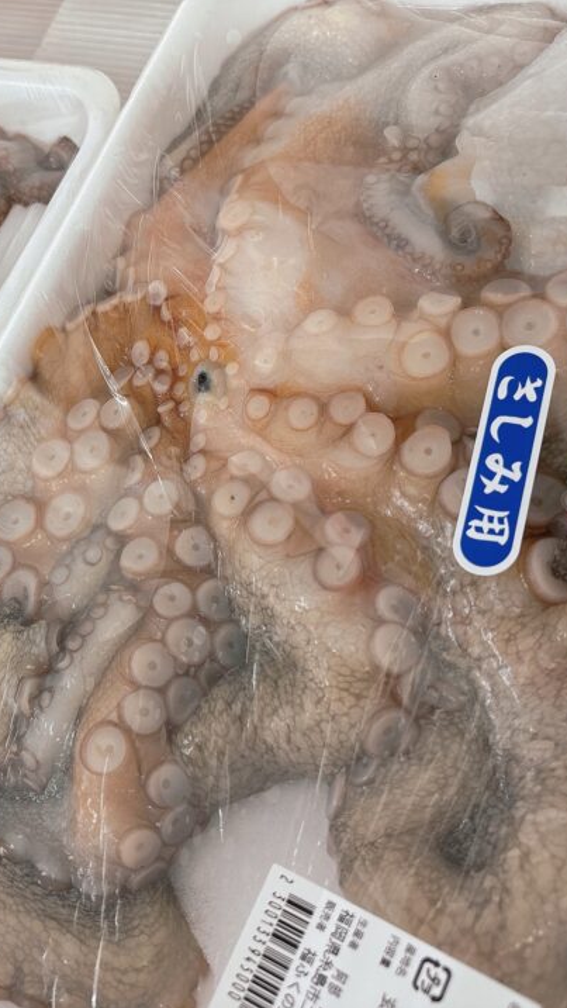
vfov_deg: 52.8
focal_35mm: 38
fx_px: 1015
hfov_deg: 30.9
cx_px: 183
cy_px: 505
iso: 125
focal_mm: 5.96
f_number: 1.6
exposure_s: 1/120
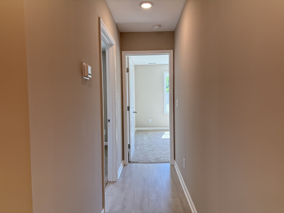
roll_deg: +0.5
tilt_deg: -2.1
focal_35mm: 24
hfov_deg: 71.6
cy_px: 106
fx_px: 197
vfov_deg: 56.8
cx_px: 142
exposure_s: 1/233
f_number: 1.78
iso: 160
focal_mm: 6.76
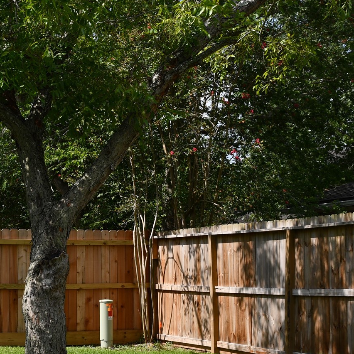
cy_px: 182
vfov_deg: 22.2
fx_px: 902
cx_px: -89
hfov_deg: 20.5
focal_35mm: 78
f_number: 8
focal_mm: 24
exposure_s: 1/250
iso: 100
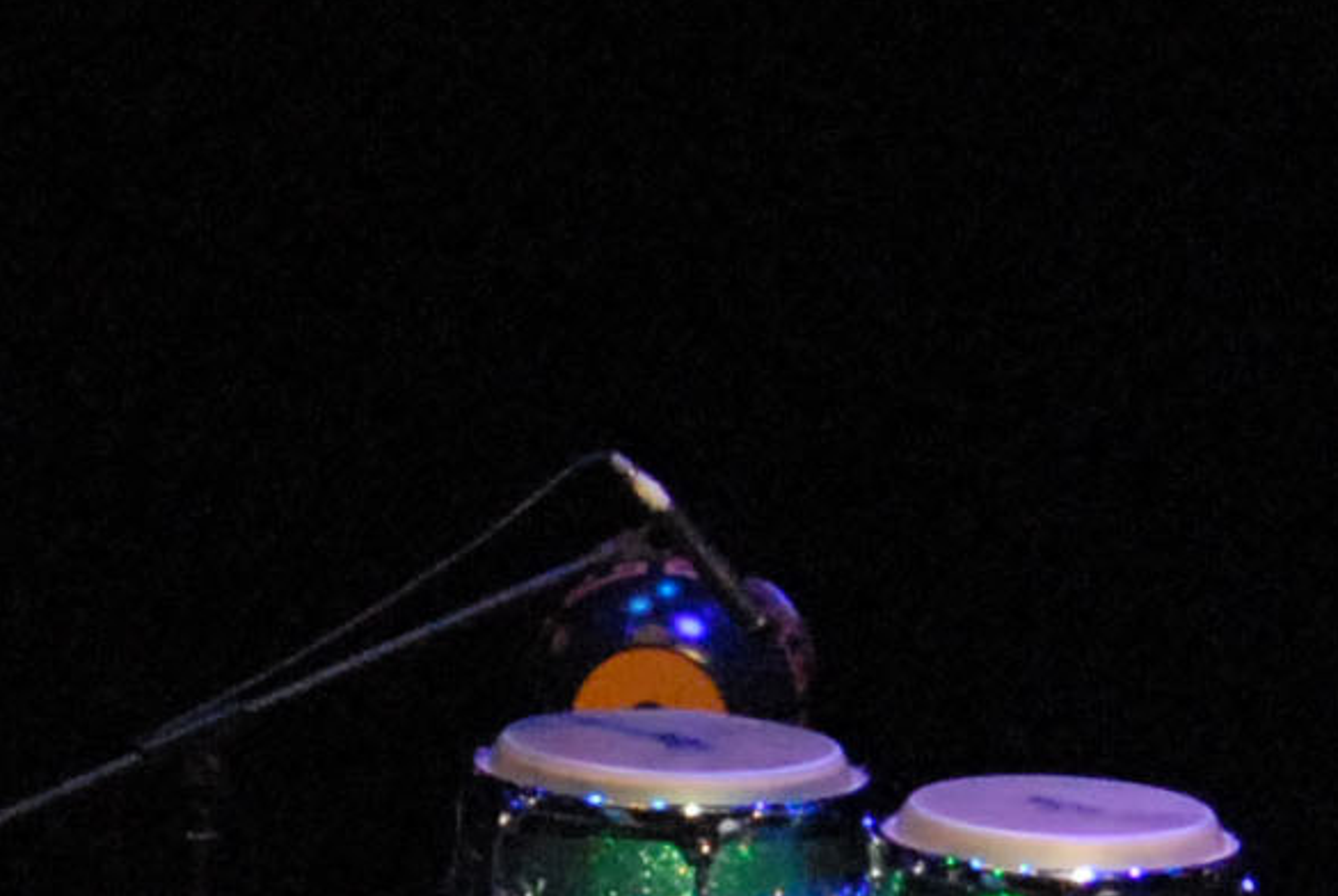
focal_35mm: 645
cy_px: 1266
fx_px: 24020
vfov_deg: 2.1
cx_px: -533
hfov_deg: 3.2
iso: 1600
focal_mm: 65
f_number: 6.3
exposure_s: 1/60
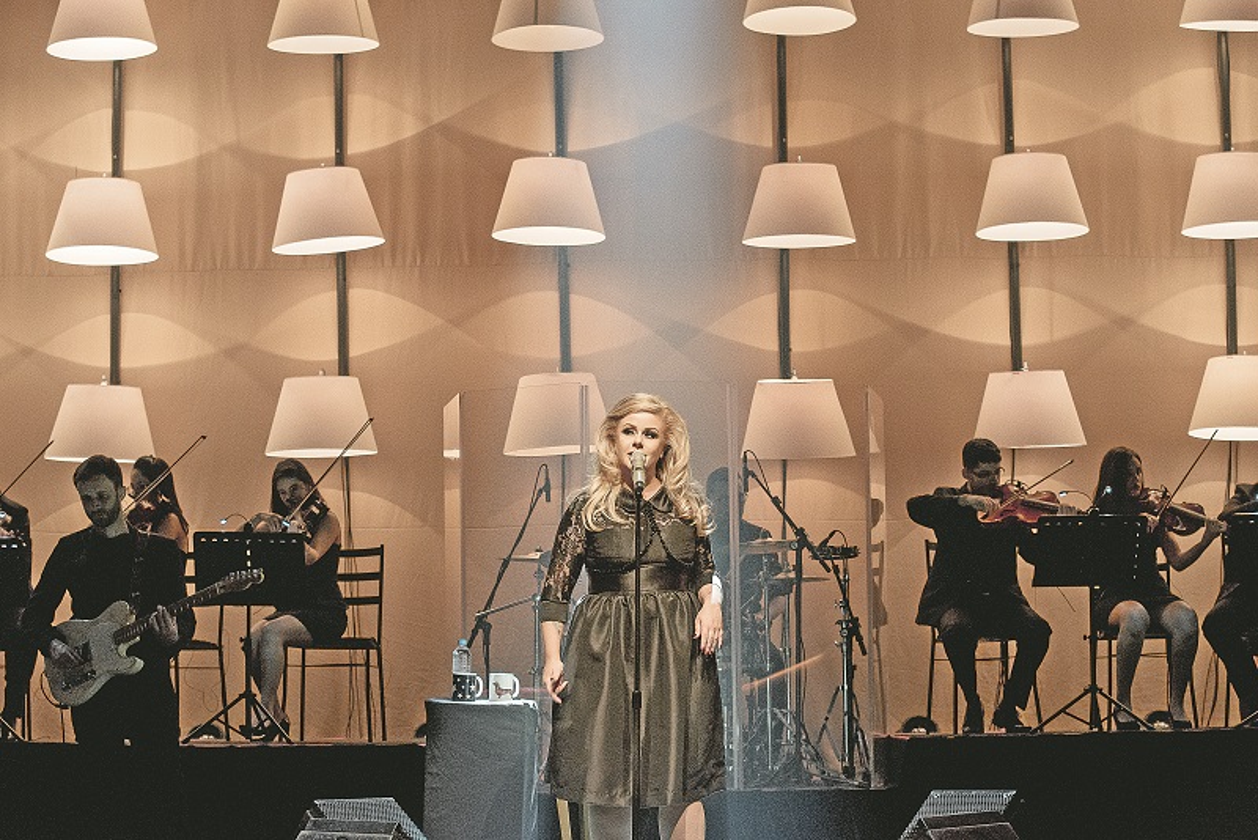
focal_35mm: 70
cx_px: 629
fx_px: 2447
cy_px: 420
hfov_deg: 28.8
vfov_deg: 19.5
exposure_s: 1/160
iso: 1250
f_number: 5
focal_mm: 70
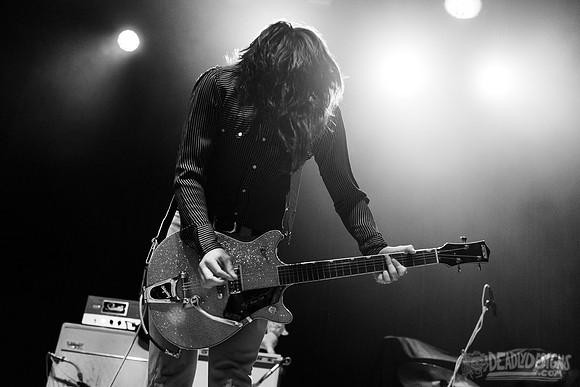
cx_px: 290
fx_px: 773
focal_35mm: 48
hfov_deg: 41.1
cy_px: 194
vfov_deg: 28.1
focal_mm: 48
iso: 2500
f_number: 3.2
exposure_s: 1/200
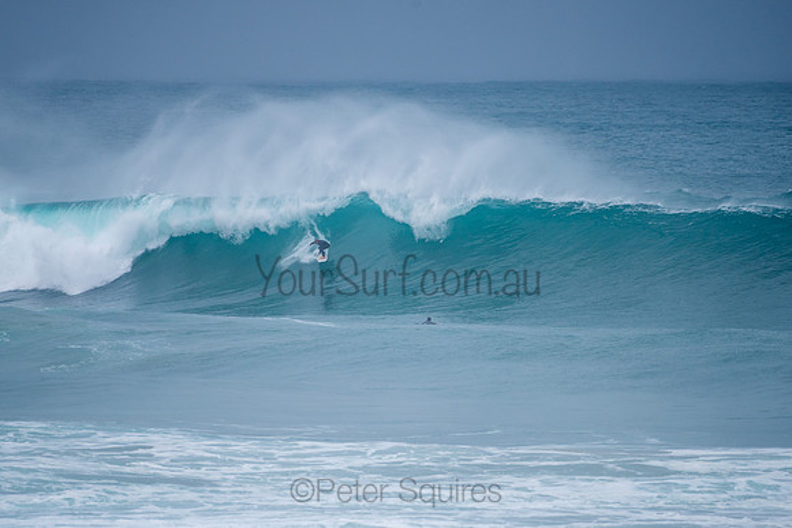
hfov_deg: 3.4
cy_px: 244
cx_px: 380
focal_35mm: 613
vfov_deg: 2.2
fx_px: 13493
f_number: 5.6
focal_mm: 500
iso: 180
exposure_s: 1/1250
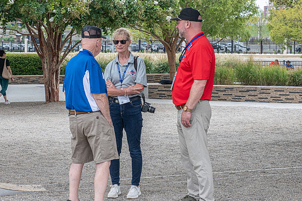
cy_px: 83
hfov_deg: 26.3
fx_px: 646
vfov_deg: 17.7
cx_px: 124
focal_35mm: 77
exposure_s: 1/320
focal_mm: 52
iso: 900
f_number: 9
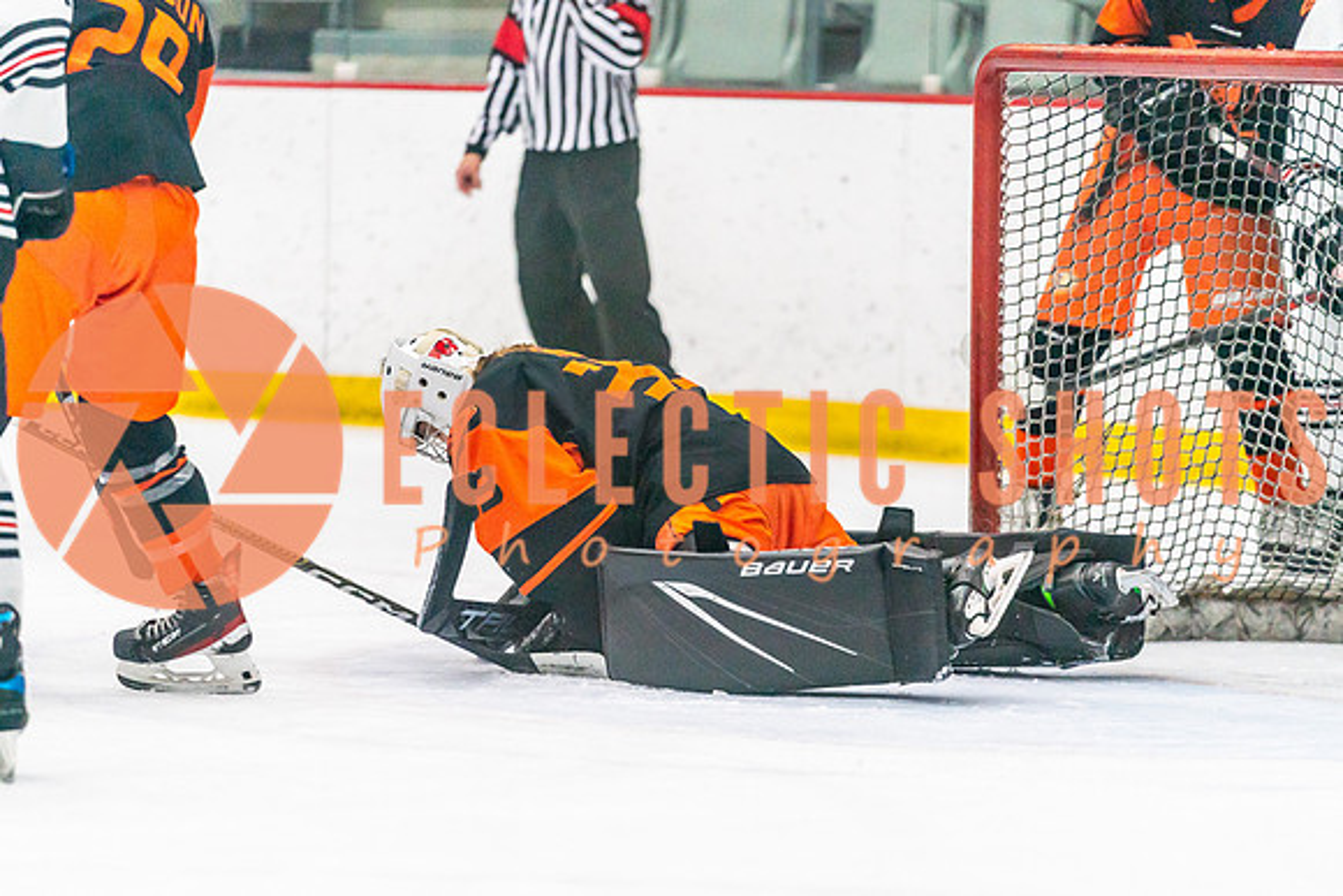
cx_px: 608
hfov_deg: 8.5
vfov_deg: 5.7
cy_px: 533
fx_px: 9017
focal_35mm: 242
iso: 3200
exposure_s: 1/1250
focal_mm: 200
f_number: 2.8
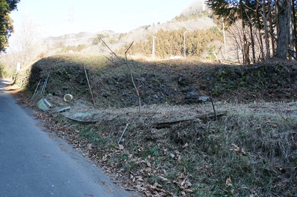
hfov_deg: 57.9
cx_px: 148
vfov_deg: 40.4
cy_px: 98
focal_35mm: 33
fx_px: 268
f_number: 4.5
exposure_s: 1/80
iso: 100
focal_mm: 21.7
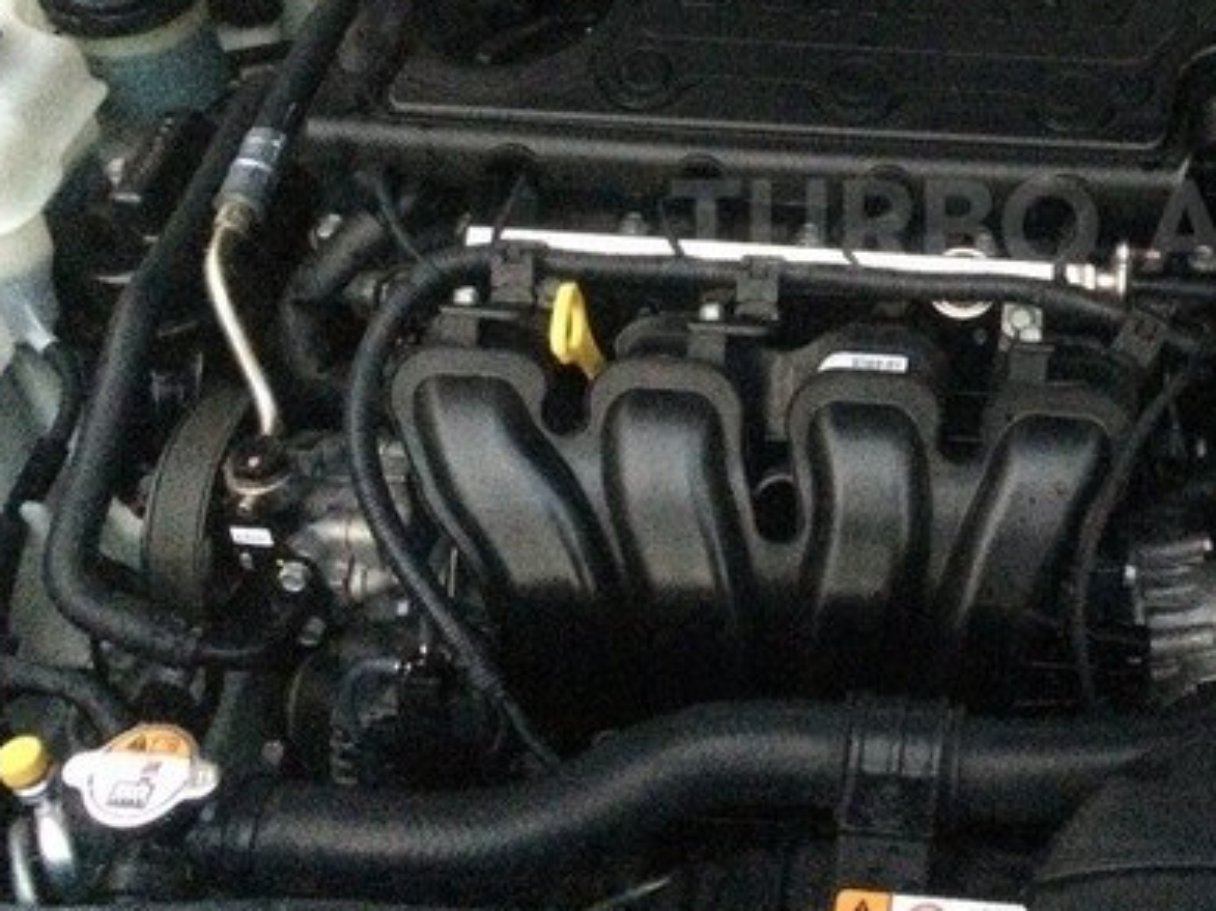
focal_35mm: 49
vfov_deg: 29.2
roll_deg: -1.5
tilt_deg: -43.9
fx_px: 1721
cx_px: 989
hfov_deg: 37.4
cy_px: 225
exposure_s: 1/17
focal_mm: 4.15
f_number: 2.2
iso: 1000
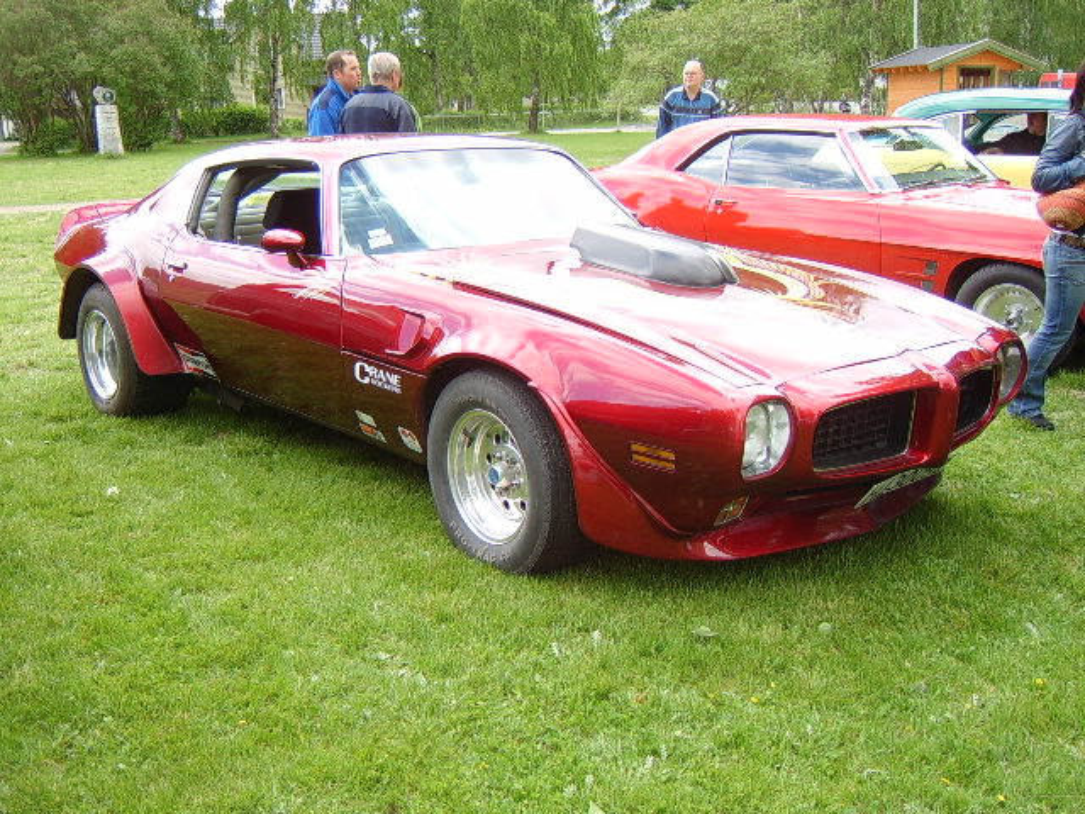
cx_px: 542
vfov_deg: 45.4
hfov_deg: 58.4
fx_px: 972
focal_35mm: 31
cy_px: 407
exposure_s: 1/136
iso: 50
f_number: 2.7
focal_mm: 8.13
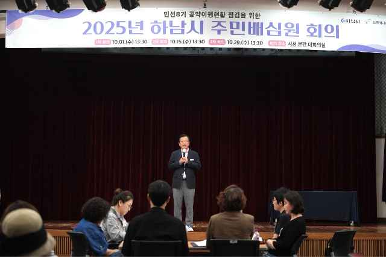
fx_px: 751
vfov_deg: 19.5
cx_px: 193
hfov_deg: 28.8
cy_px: 128
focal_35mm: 70
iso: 1250
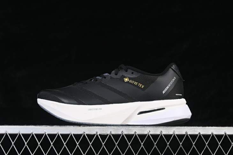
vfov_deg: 18.2
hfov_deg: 27.0
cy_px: 78
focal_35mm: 75
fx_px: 485
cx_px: 116
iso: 160
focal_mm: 50
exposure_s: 1/60
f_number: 6.3
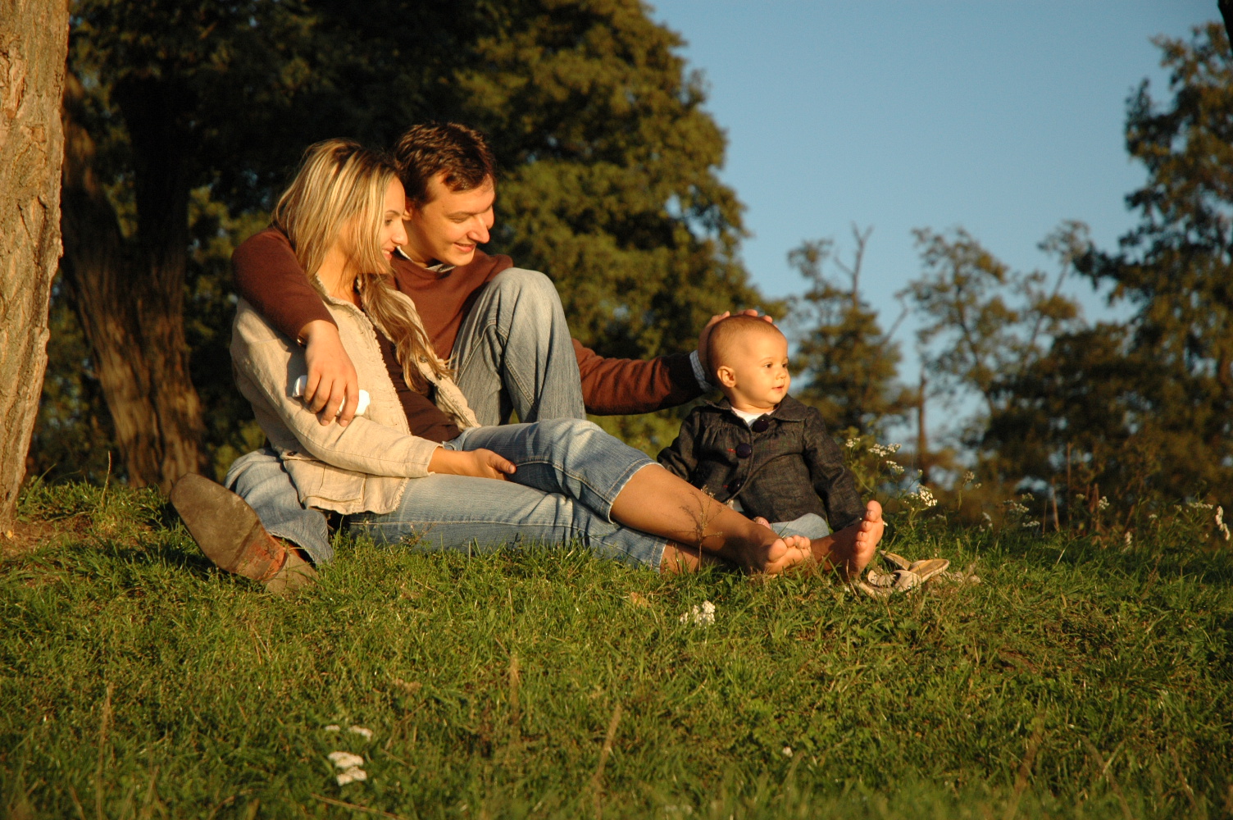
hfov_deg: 19.5
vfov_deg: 13.0
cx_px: 616
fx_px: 3593
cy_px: 410
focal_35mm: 105
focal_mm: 70
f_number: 4.5
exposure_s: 1/1600
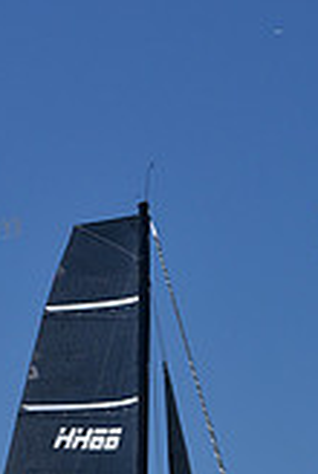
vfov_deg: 6.1
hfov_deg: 4.1
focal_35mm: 335
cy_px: 645
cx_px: 172
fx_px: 4420
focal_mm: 95
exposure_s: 1/800
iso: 250
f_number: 5
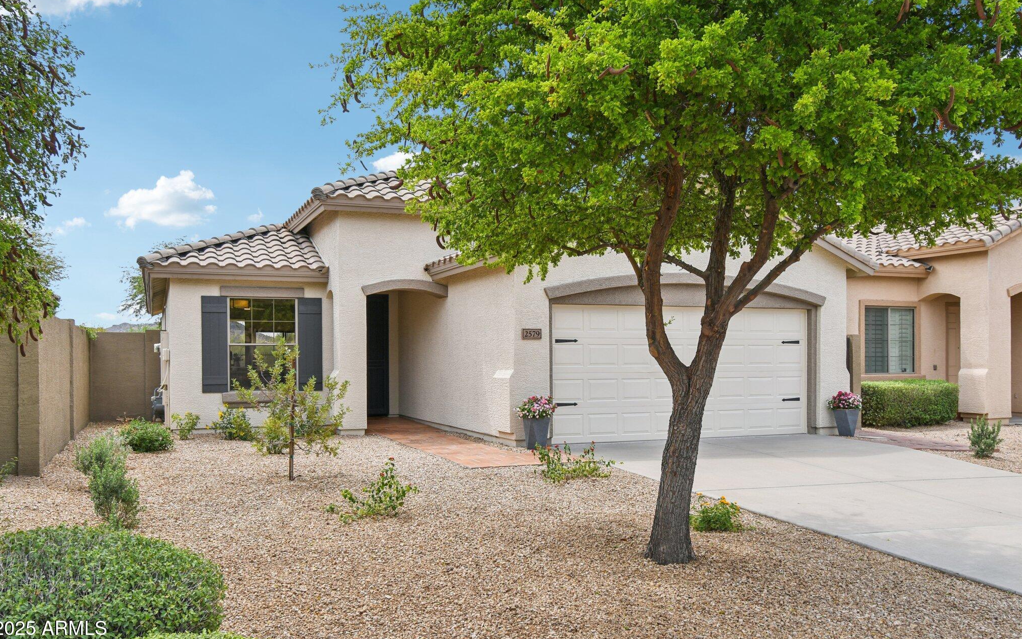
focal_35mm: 31
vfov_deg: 40.6
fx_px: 863
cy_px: 314
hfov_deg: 61.2
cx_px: 508
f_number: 8
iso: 100
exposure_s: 1/250
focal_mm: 20
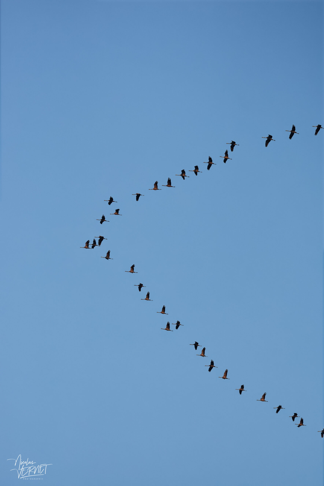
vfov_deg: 9.1
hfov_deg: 6.1
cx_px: 162
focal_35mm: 225
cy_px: 243
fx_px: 3037
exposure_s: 1/4000
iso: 1000
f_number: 5
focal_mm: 150
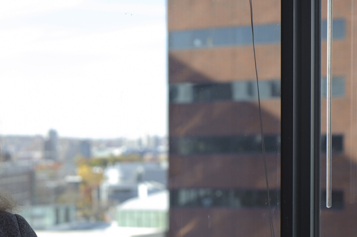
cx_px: 21
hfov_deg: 18.4
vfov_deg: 12.4
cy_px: 244
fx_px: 1080
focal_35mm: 109
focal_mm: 50
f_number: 4.5
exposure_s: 1/160
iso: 125
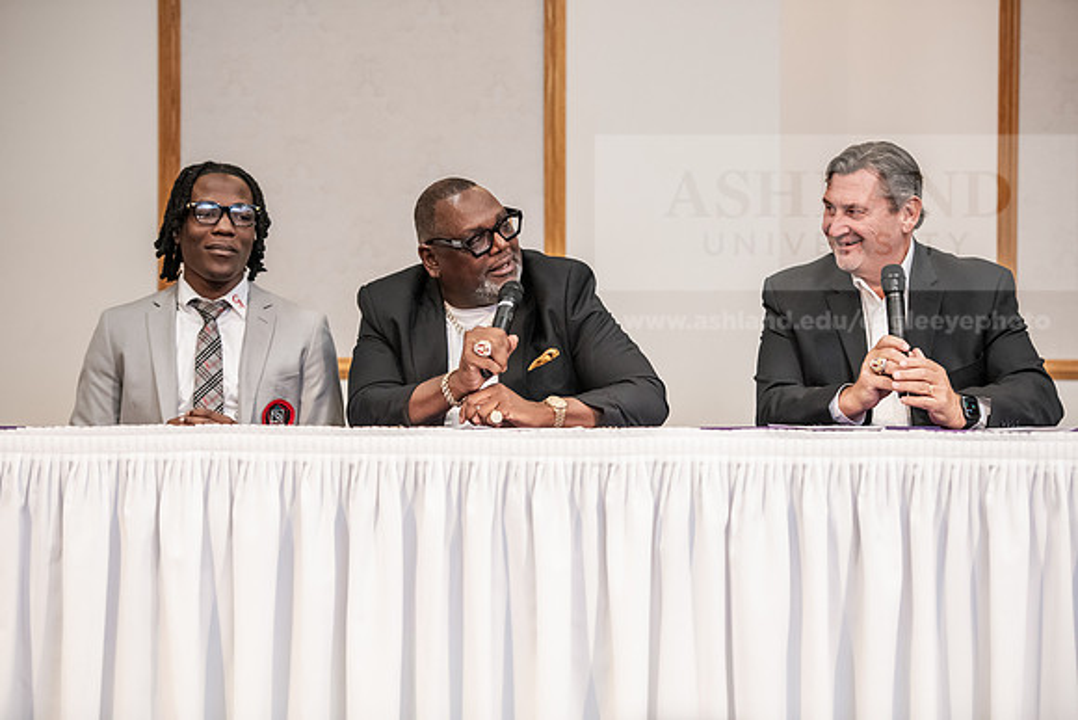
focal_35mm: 110
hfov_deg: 18.6
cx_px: 539
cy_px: 360
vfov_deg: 12.5
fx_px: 3295
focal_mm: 110
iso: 2500
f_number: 3.2
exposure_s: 1/200
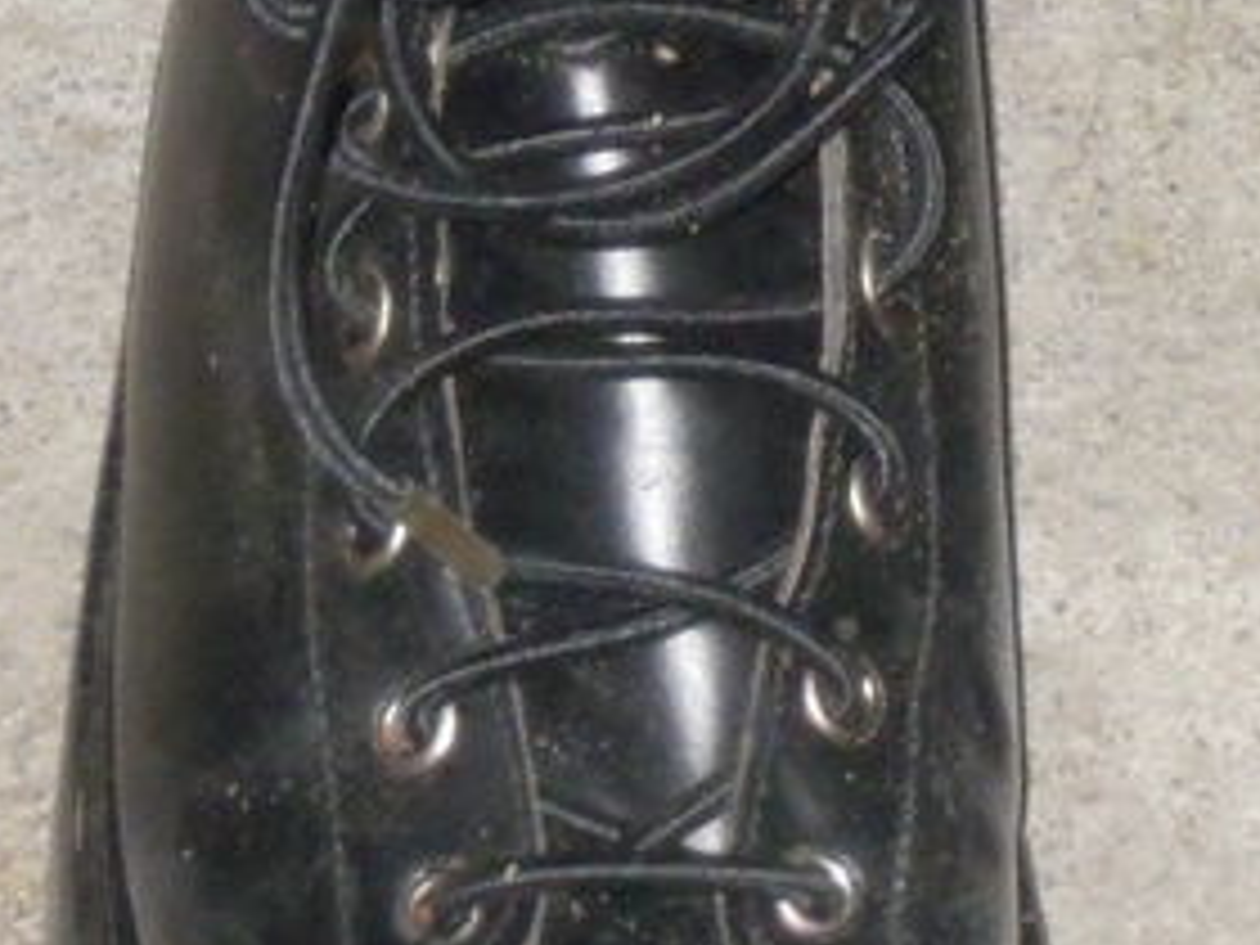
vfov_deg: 4.2
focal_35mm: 357
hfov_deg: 5.5
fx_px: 12995
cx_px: 1260
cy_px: 90
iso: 800
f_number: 5.4
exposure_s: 1/125
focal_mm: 17.9
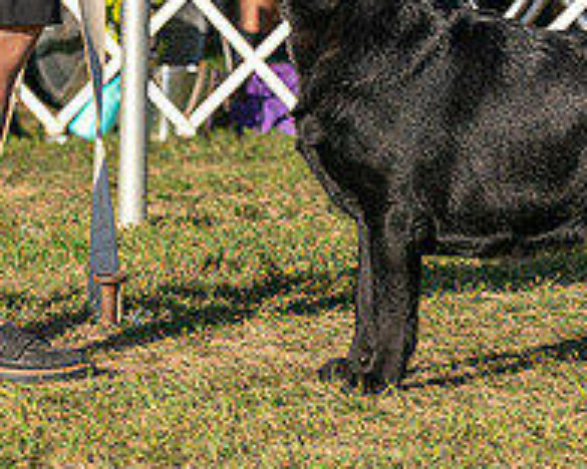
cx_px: 423
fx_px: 7505
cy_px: -171
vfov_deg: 3.6
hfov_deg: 4.5
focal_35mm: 432
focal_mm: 133
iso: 200
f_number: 4.5
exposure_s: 1/1250
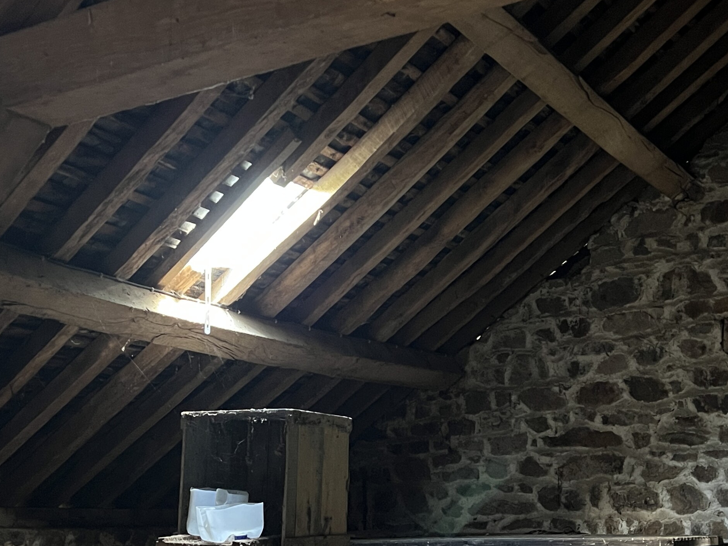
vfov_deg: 27.4
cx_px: 371
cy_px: 364
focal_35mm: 53
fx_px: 1115
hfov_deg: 36.2
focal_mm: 5.7
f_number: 1.5
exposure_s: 1/30
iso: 640
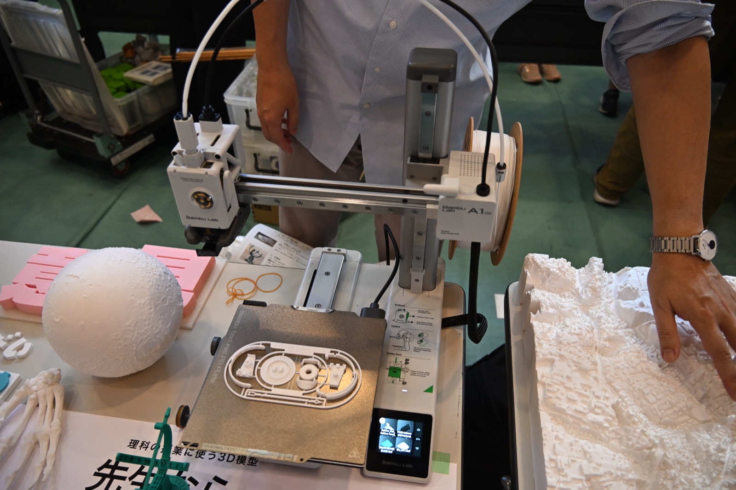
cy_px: 245
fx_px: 552
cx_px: 368
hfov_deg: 67.4
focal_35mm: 27
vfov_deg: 47.9
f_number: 3.5
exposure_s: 1/125
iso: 1000
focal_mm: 18
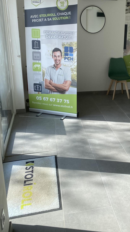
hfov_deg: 31.2
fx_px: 227
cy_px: 101
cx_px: 104
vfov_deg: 53.8
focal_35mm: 37
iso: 32
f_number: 1.8
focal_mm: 4.25
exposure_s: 1/884
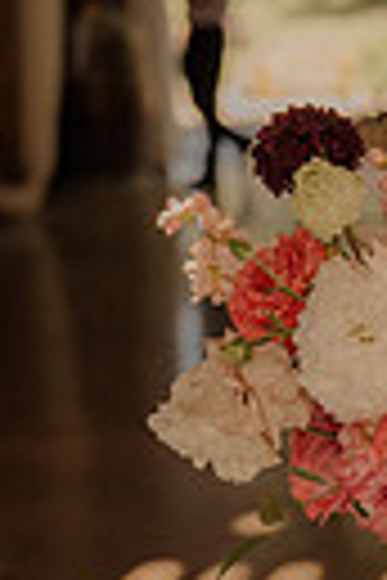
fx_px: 1967
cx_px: 459
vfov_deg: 16.8
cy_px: 315
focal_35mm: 122
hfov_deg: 11.0
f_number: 2.8
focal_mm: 35
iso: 640
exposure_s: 1/1250
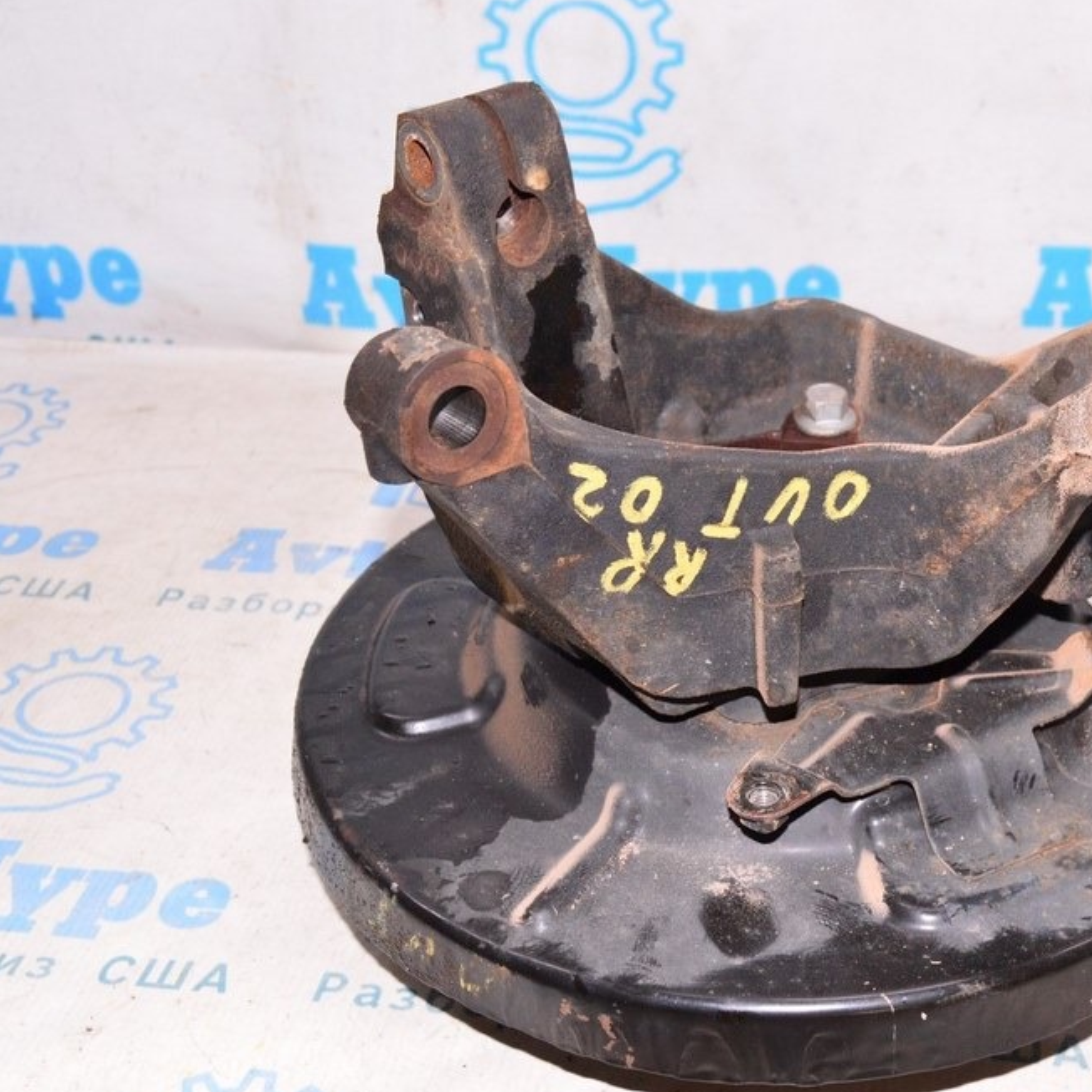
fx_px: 1999
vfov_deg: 30.6
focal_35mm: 56
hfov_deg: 30.0
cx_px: 827
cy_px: 562
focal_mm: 28
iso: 1600
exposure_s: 1/125
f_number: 8
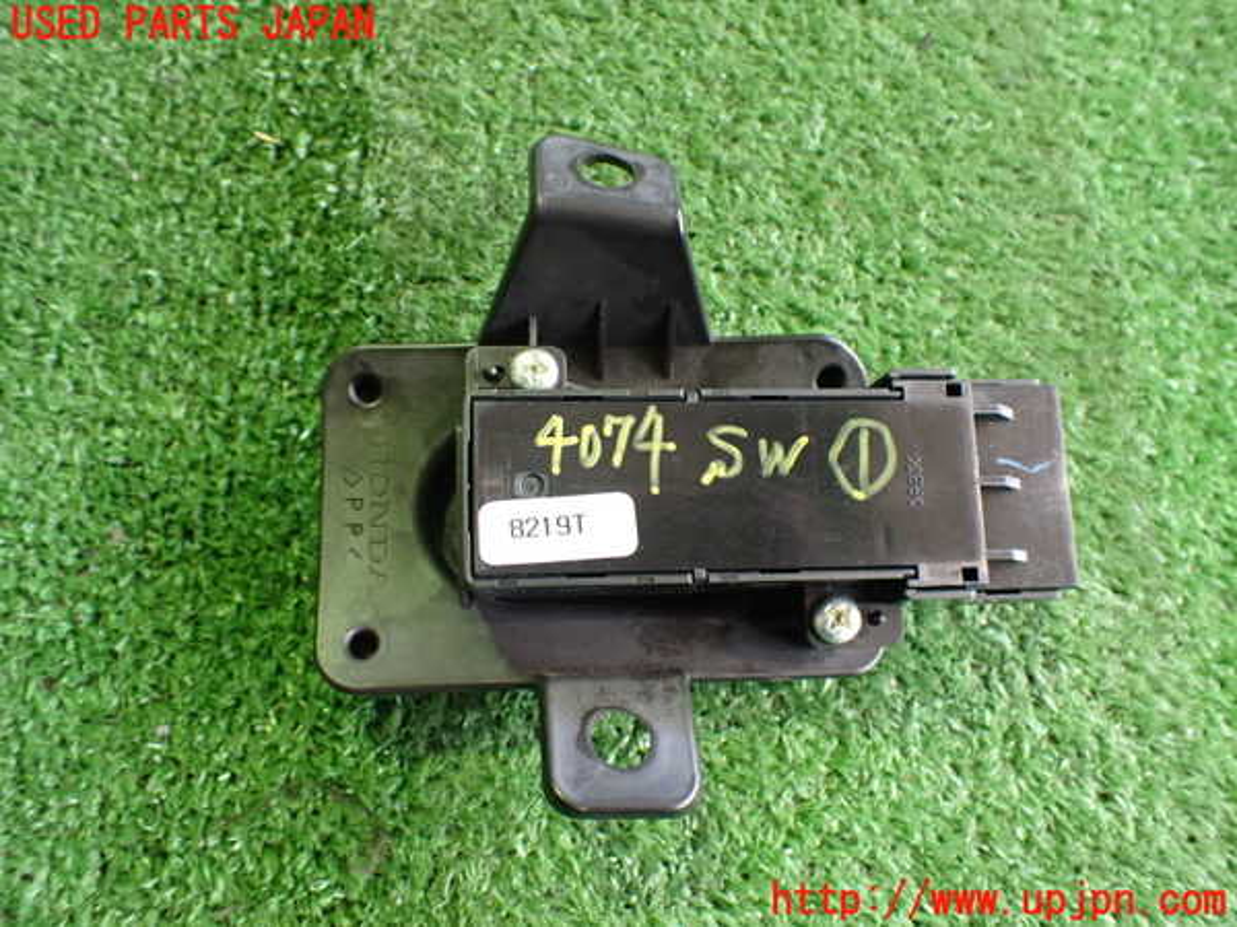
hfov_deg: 60.0
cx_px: 618
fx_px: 1072
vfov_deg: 46.8
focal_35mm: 30
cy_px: 464
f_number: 2.3
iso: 800
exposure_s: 1/60
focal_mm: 5.4
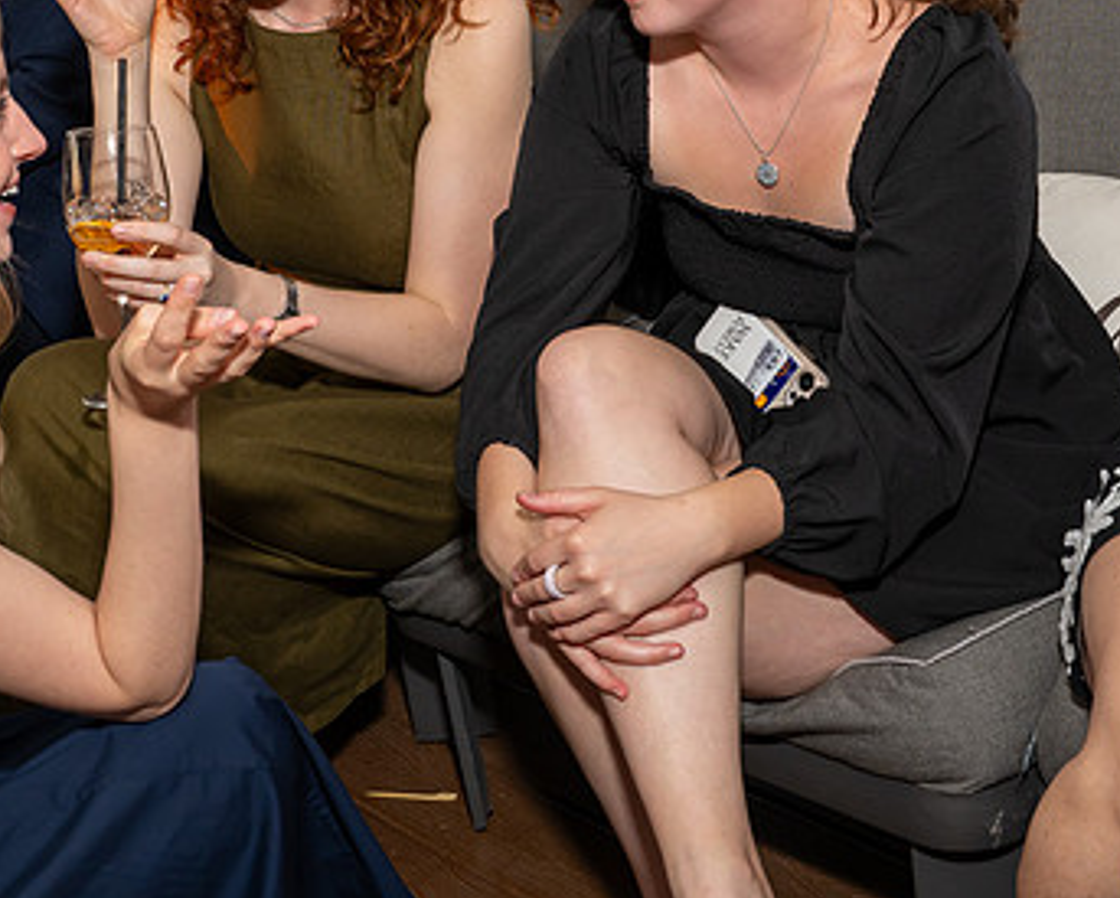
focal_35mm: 67
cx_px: 354
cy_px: 181
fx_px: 2223
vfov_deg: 22.5
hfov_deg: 28.1
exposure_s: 1/250
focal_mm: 31
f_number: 8
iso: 500
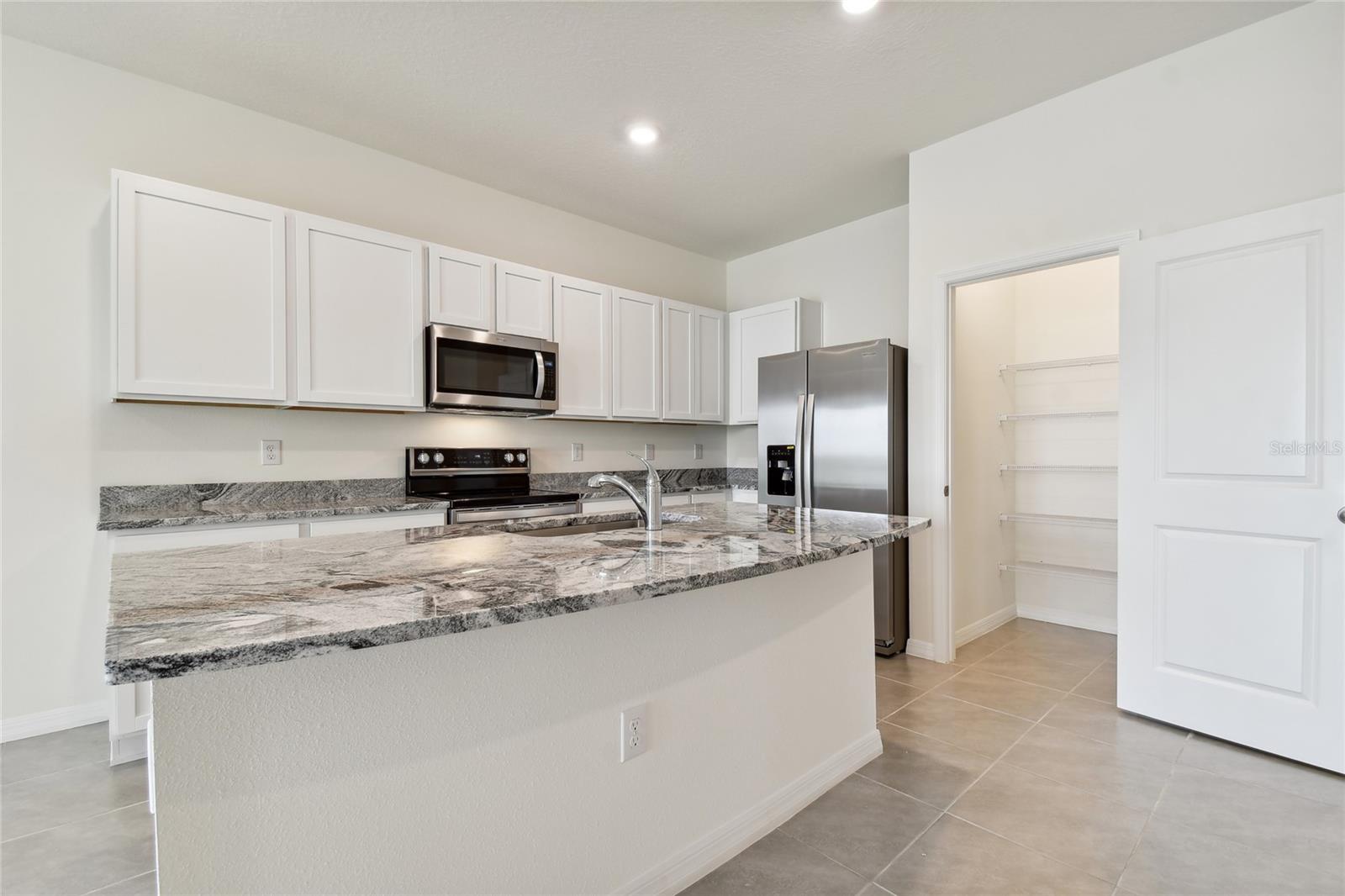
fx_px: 560
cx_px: 672
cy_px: 448
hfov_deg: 100.4
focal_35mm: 15
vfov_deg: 77.3
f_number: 7.1
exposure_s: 1/5
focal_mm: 10
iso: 100
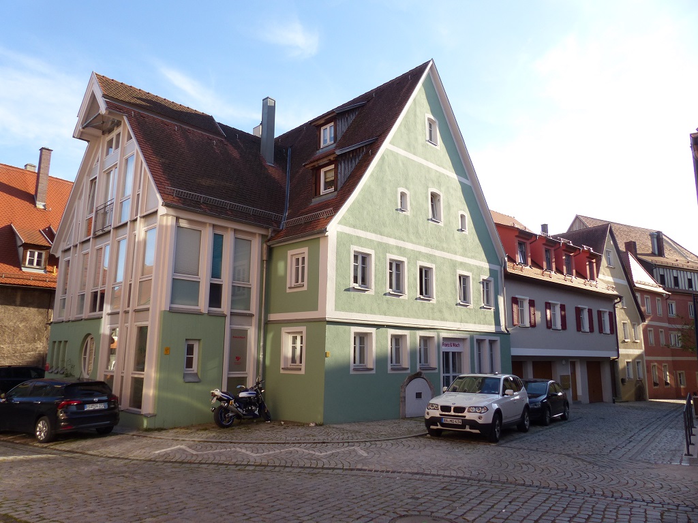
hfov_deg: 69.4
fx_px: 504
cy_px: 262
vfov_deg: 54.9
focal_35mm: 25
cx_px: 349
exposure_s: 1/320
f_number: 4
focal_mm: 4.5
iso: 100
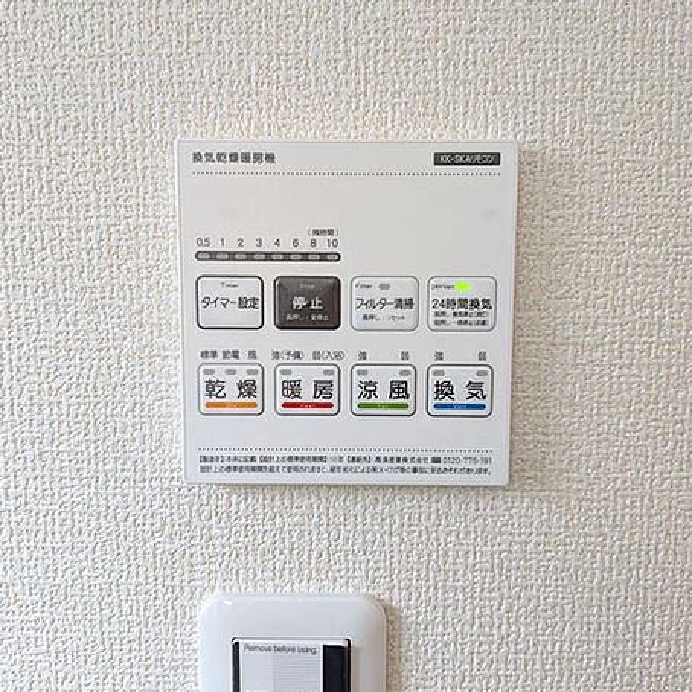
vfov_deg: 55.6
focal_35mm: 29
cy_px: 350
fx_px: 656
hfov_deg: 55.6
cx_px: 363
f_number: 1.7
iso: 90
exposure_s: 1/60
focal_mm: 4.53
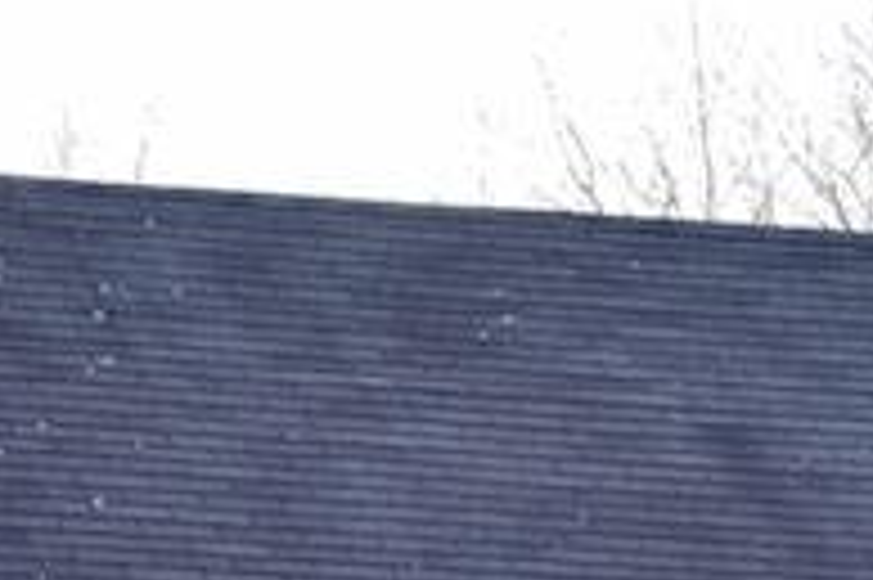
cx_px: 243
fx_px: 6727
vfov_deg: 4.9
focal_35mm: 278
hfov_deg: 7.4
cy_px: 1054
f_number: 10
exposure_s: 1/320
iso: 400
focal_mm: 35
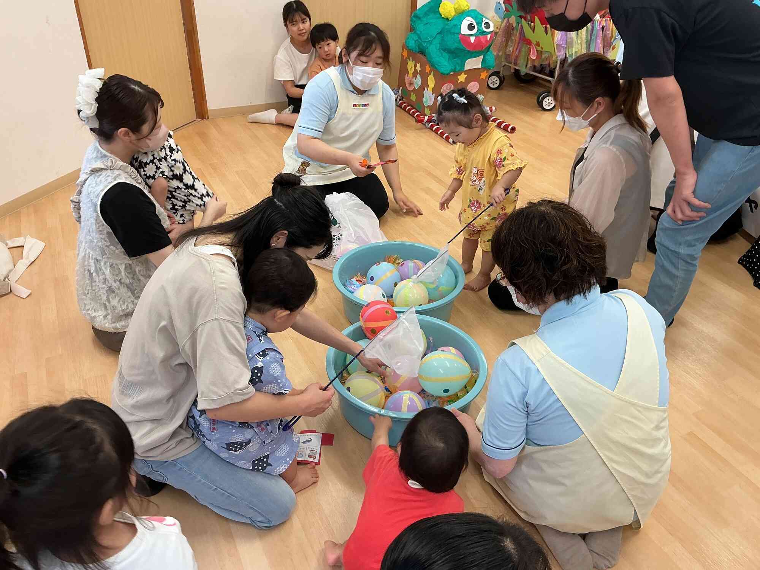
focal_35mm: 29
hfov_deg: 61.7
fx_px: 637
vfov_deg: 48.2
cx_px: 380
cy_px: 285
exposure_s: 1/50
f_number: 1.8
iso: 40
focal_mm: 3
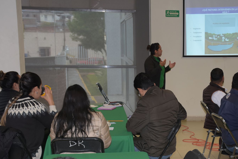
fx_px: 514
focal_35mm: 78
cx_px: 169
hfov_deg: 25.8
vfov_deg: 17.5
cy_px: 116
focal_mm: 35
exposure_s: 1/80
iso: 500
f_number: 6.3
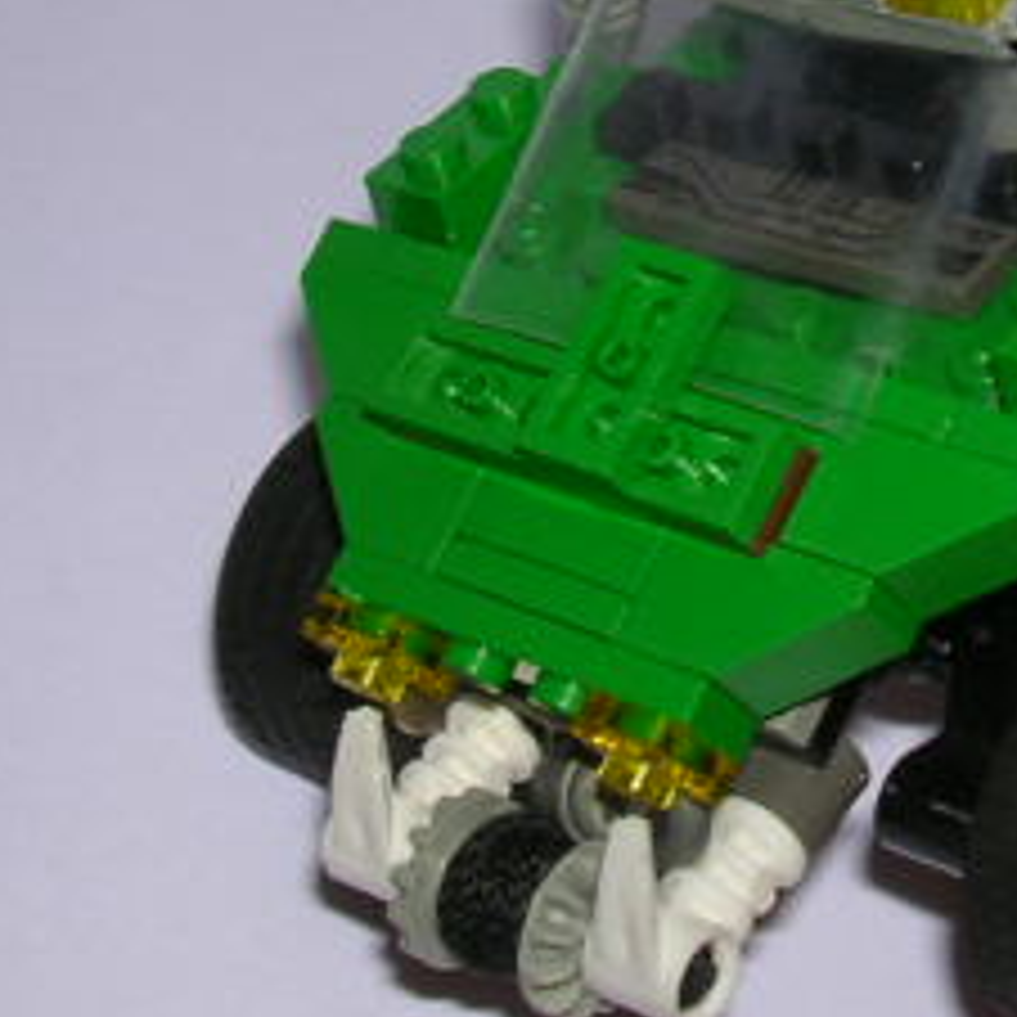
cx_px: 981
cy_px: 90
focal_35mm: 95
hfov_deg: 17.9
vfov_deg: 18.0
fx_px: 3158
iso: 100
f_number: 5.6
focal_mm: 5.8
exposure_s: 1/60.1
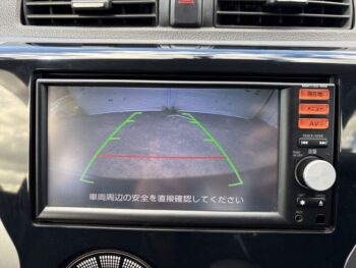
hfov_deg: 67.3
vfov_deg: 53.1
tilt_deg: -29.9
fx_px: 268
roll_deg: +0.9
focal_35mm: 26
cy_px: 134
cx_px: 178
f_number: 1.6
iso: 50
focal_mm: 5.96
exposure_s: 1/121
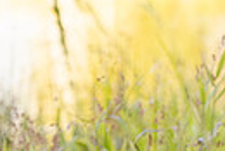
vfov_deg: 2.3
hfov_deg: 3.4
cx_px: 397
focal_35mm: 601
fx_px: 3760
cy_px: -129
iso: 800
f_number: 3.5
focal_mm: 130
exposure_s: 1/800
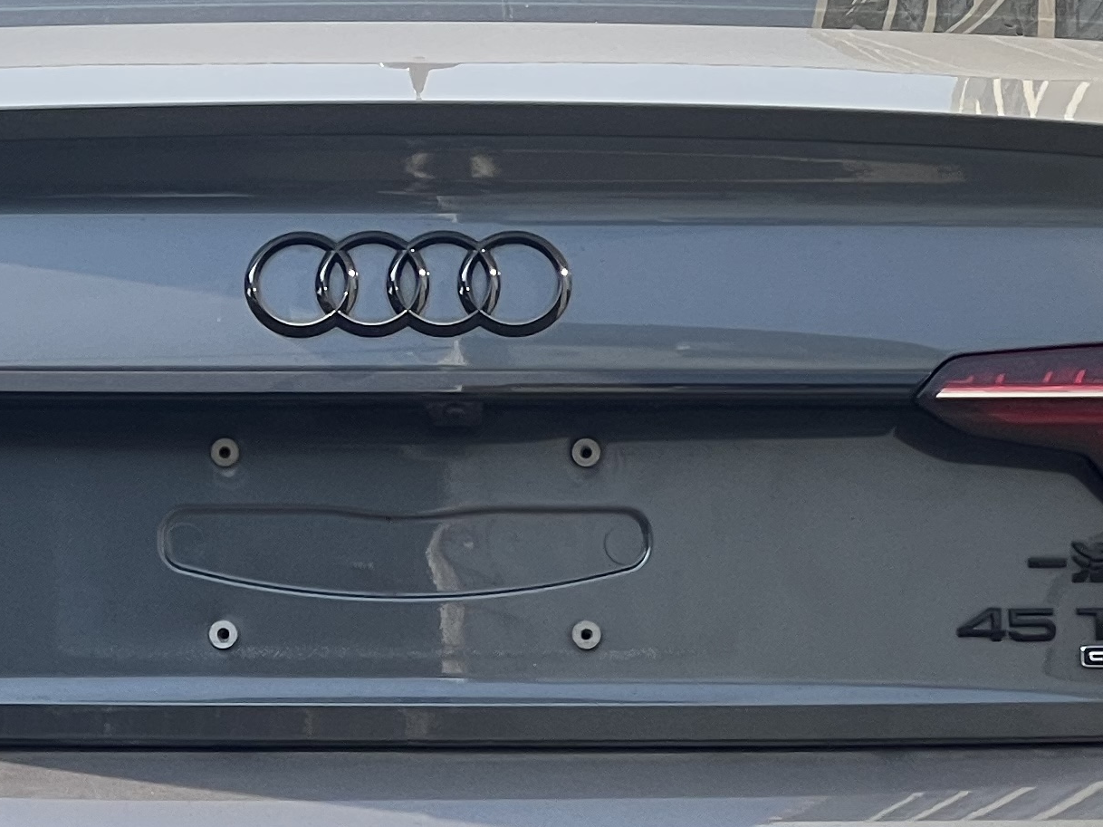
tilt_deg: -2.6
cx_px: 364
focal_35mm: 255
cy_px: 258
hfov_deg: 7.8
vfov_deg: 5.8
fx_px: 8124
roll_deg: -0.4
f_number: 2.8
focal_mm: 9
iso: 32
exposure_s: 1/326
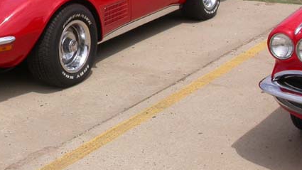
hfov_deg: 26.5
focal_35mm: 78
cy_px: -9
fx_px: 625
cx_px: 50
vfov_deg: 15.2
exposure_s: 1/519
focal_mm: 7.85
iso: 100
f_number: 7.5
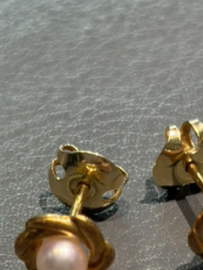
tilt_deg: -47.7
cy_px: 253
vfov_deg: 10.8
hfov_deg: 8.2
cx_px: 132
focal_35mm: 181
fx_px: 1413
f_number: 1.6
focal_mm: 5.96
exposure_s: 1/50
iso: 32
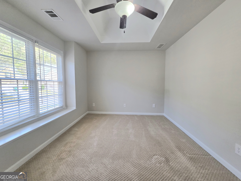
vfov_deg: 89.9
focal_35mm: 13
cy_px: 90
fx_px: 91
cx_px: 120
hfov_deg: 106.2
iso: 160
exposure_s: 1/120
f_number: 2.2
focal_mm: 2.2
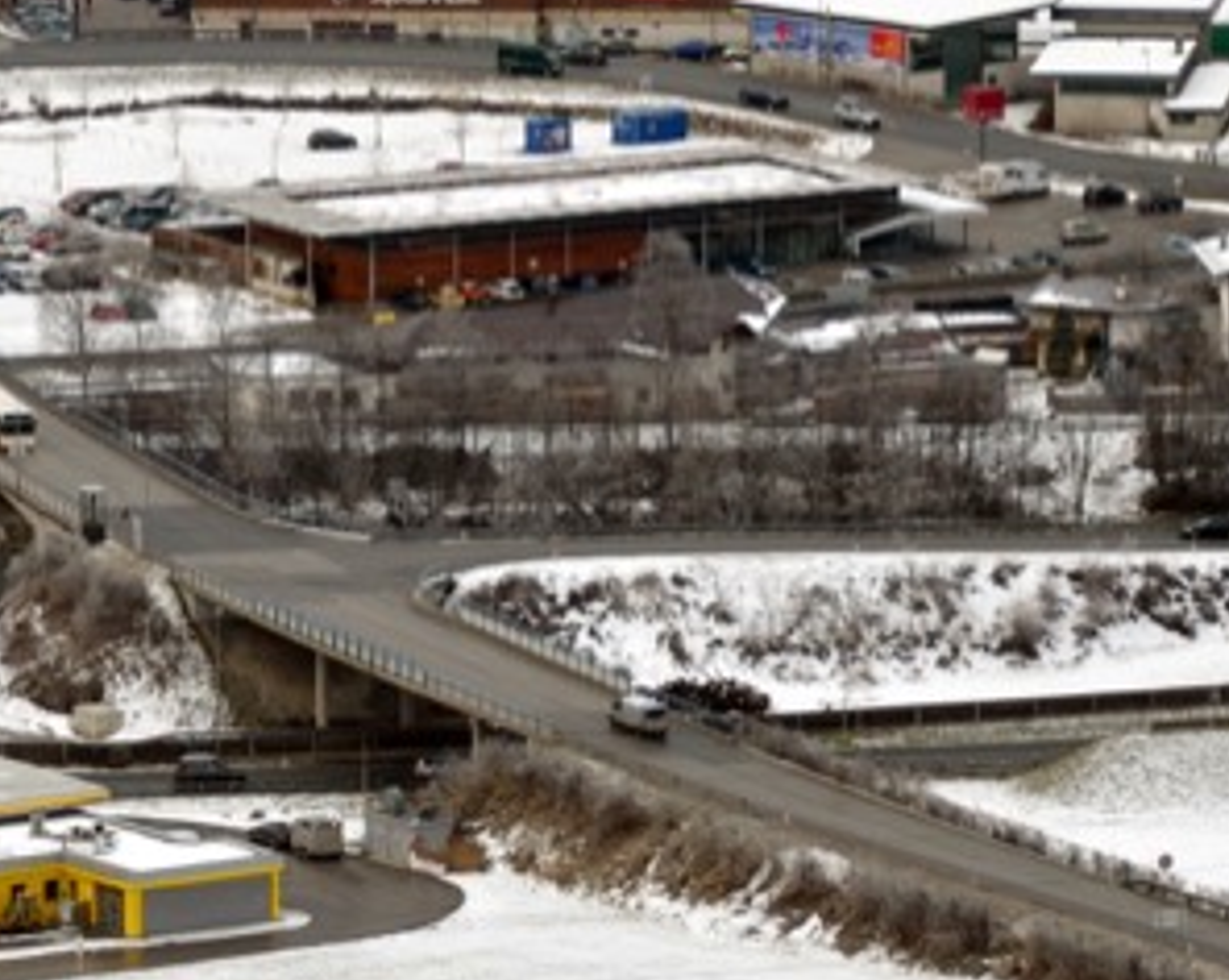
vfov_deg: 3.8
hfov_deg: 4.8
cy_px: 241
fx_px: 14764
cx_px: 336
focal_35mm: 406
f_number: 7.1
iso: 160
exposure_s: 1/200
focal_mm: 95
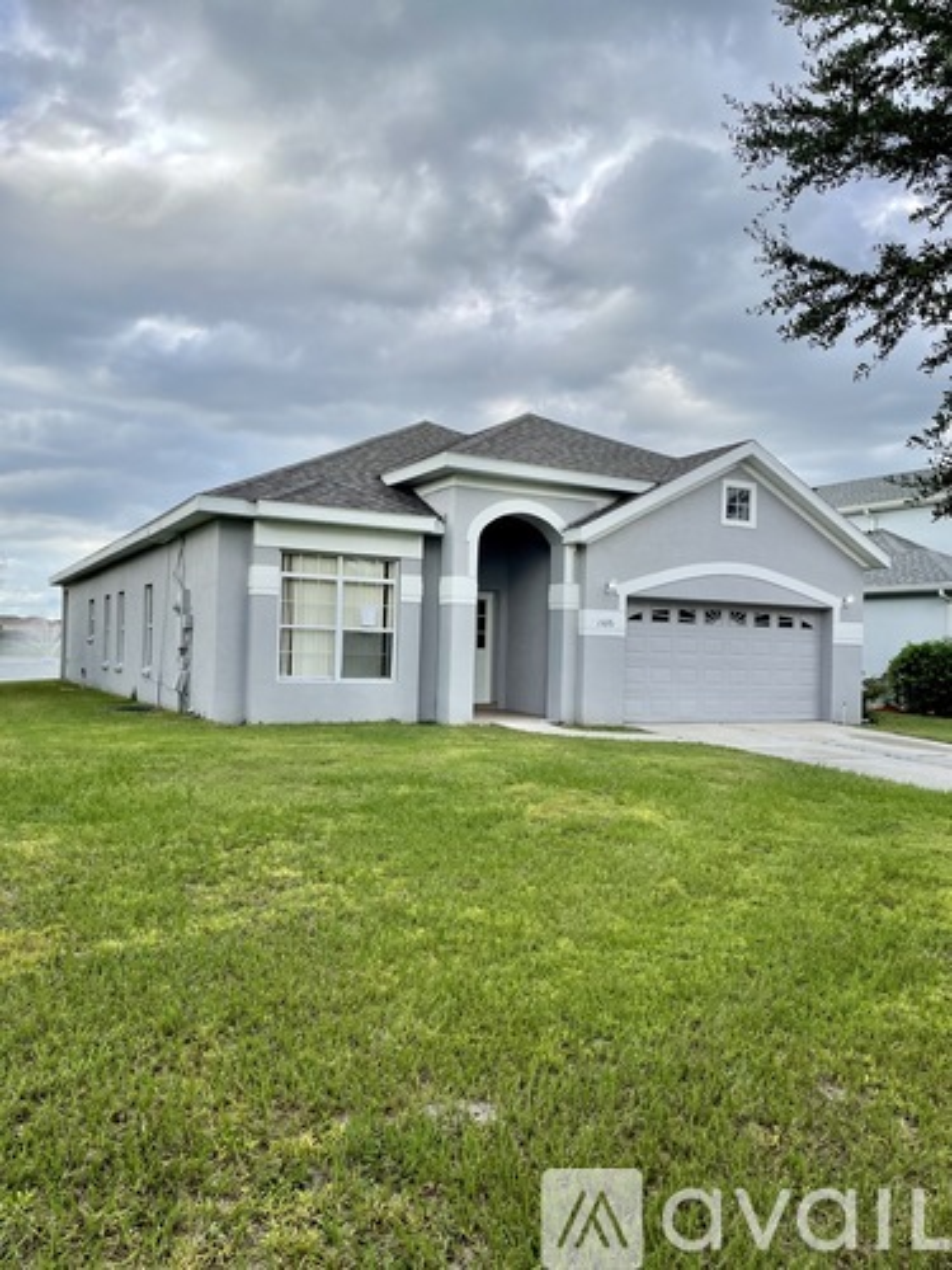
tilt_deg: +1.6
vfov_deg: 67.3
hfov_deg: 53.1
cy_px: 635
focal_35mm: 26
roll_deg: -1.2
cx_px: 476
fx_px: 953
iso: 32
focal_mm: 4.2
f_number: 1.6
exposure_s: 1/1825
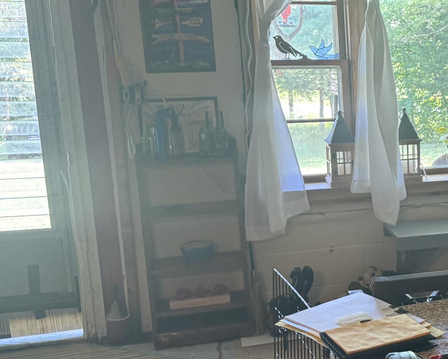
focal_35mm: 61
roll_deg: +2.1
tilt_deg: -9.9
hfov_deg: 27.6
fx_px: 809
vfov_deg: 25.0
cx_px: 520
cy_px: 209
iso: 250
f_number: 1.78
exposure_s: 1/60
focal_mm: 6.76
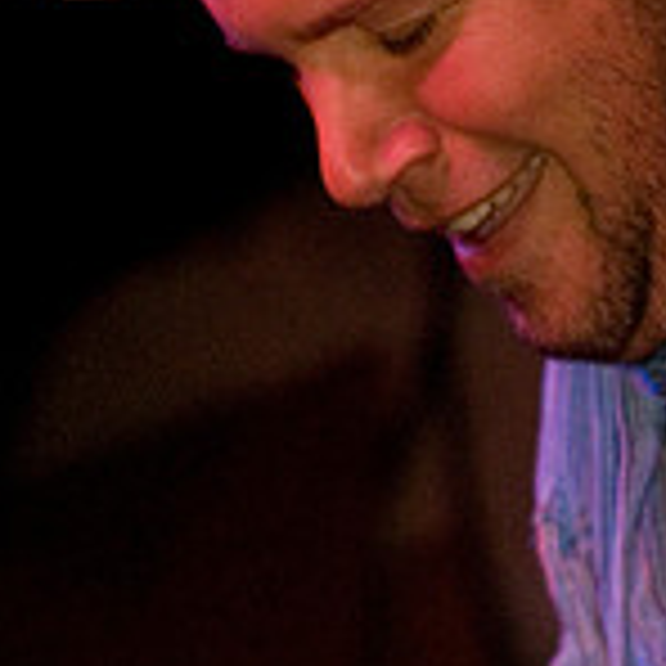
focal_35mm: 240
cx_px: 380
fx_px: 5224
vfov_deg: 7.3
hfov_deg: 7.3
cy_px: 626
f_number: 3.2
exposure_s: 1/40
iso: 800
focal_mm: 62
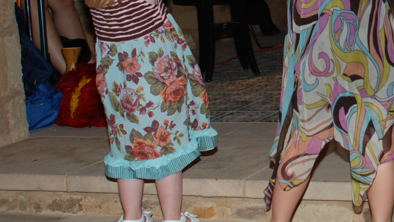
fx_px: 951
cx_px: 447
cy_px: -8
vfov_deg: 13.1
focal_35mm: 91
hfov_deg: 22.0
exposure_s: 1/60
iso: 220
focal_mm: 22
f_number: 4
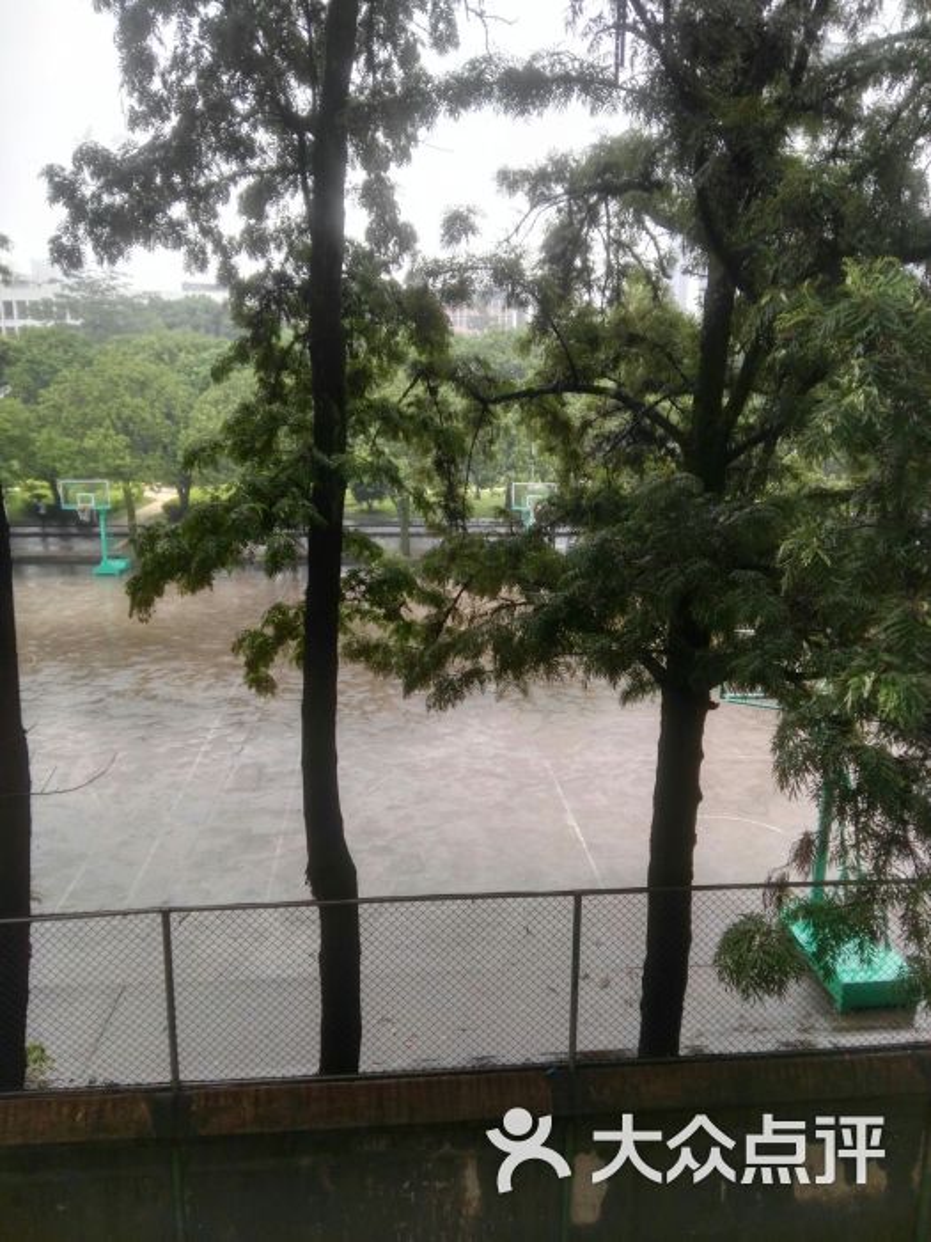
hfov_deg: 49.7
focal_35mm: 28
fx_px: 1004
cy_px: 621
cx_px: 466
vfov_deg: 63.4
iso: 93
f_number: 2
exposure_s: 1/33
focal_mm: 2.96
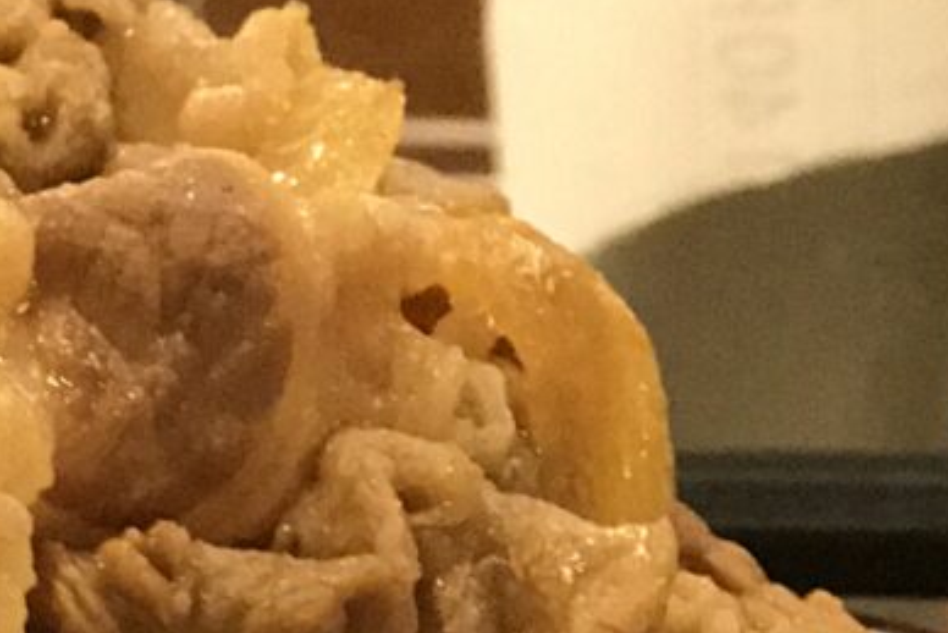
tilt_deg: -17.3
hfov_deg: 6.9
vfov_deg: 4.6
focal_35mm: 293
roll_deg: +0.4
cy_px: 1105
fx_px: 7718
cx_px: -599
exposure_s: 1/50
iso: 250
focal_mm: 6.6
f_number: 2.8
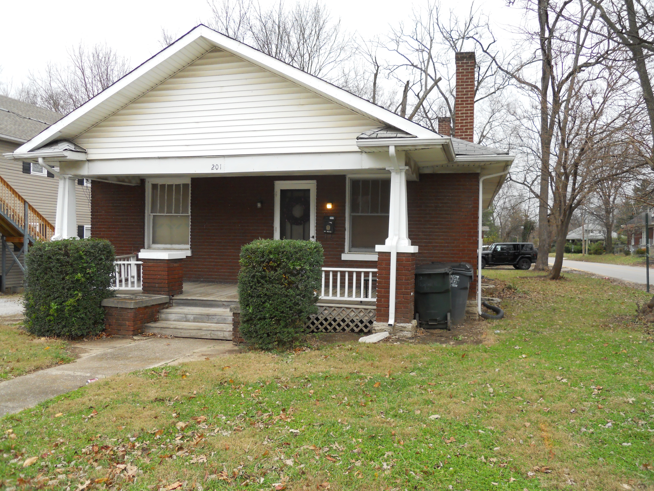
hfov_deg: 63.4
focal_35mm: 28
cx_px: 327
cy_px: 246
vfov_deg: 49.7
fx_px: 529
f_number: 2.7
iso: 160
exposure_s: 1/250
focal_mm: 5
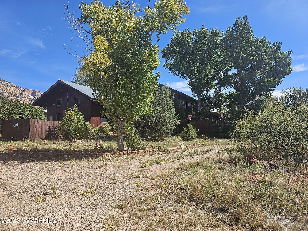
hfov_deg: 73.9
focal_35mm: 23
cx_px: 154
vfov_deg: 58.9
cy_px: 116
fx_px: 205
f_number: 1.7
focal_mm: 6.3
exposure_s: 1/1081
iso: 20
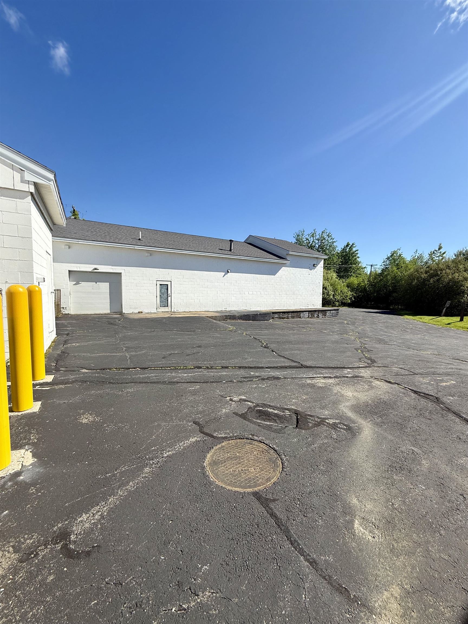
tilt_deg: -4.4
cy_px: 312
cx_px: 234
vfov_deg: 102.1
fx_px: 252
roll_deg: -1.2
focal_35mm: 14
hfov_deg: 85.7
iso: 50
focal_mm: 2.22
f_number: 2.2
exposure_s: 1/2165
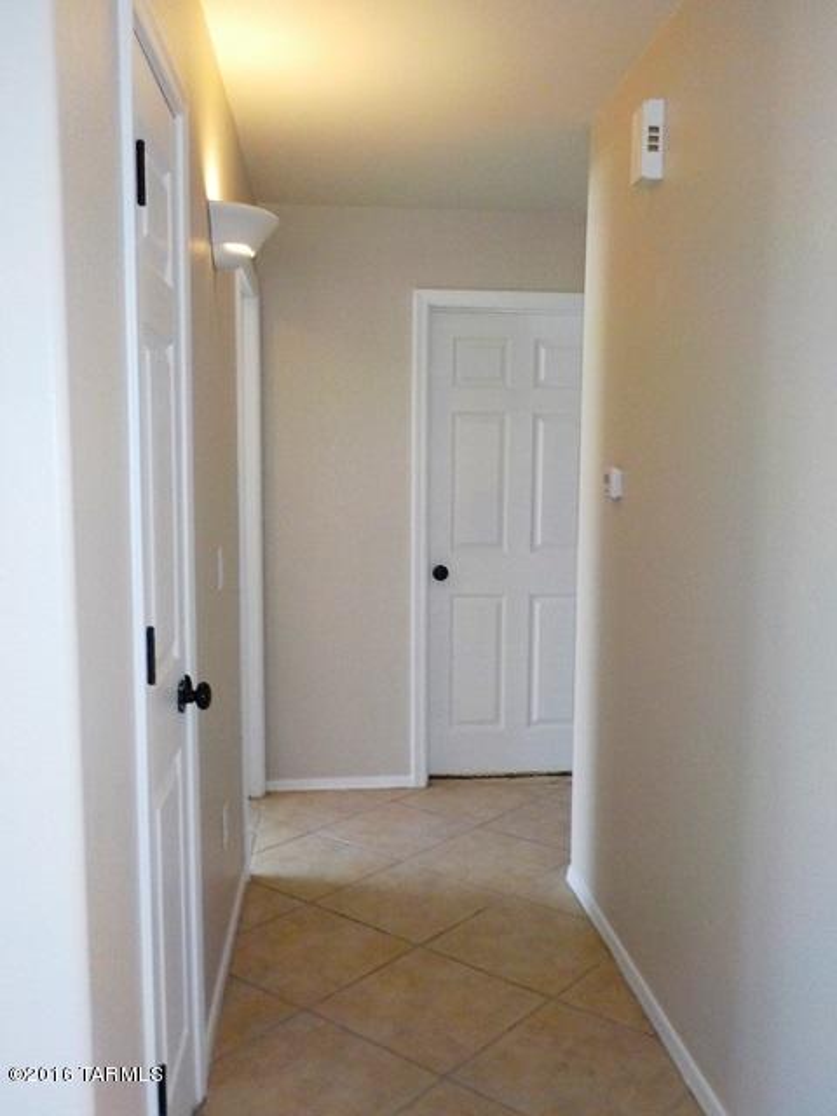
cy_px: 558
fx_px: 967
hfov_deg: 46.8
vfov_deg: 60.0
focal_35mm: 30
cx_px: 418
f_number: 3.3
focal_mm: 4.1
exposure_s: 1/30
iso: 320
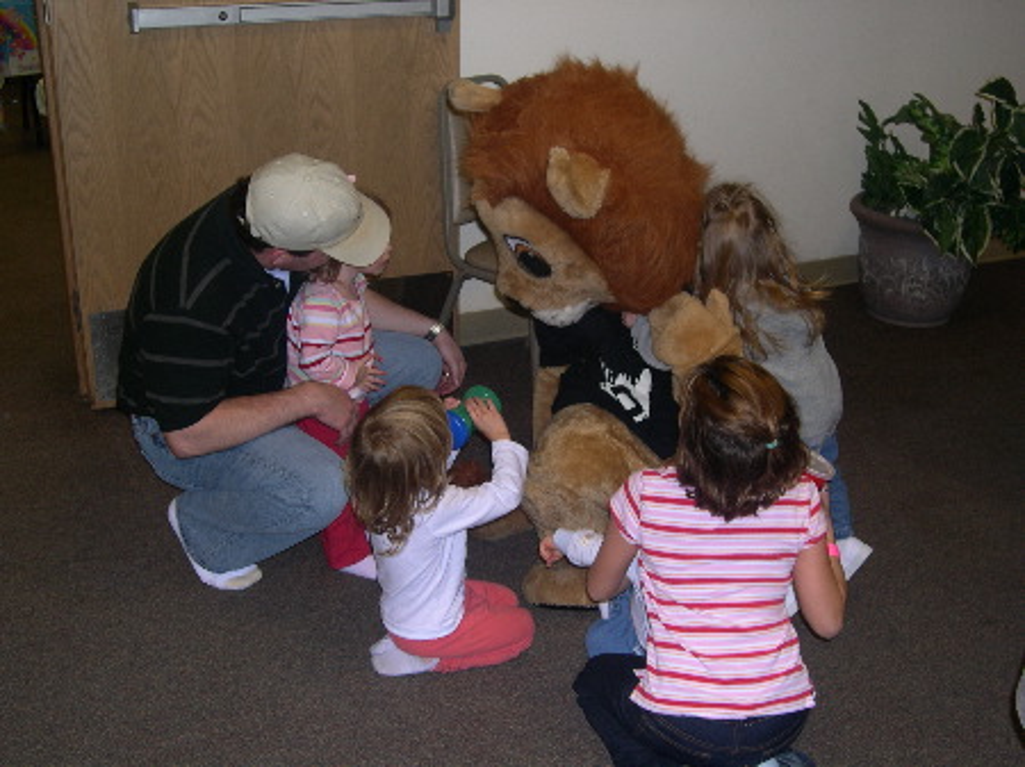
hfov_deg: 44.8
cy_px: 384
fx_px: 1243
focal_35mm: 42
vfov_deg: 34.3
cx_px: 512
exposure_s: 1/60
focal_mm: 9
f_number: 2.9
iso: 106
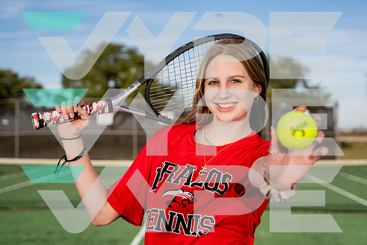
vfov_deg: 20.6
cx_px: 184
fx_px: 673
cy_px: 122
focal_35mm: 66
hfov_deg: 30.5
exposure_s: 1/1250
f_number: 4
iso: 100
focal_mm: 66
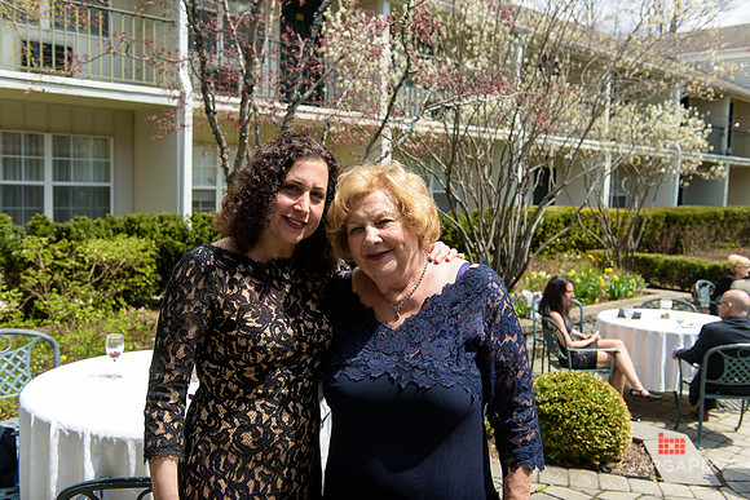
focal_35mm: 35
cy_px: 250
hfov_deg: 54.4
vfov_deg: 37.9
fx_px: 729
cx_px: 375
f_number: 4
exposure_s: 1/640
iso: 200
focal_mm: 35
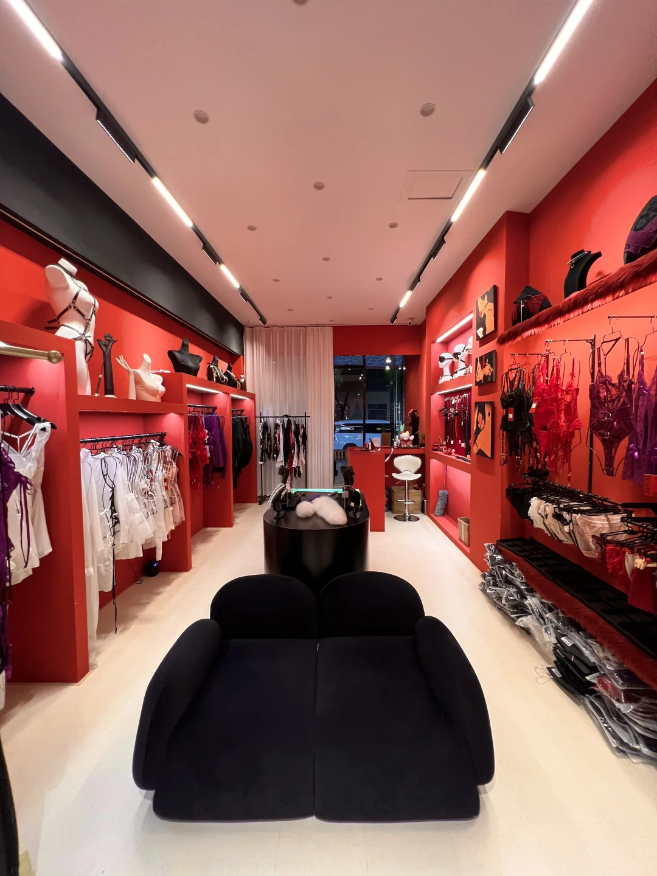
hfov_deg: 89.9
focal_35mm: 13
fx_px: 329
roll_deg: +1.1
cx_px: 328
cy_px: 438
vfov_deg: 106.2
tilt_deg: -3.4
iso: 250
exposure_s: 1/50
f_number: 1.8
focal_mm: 1.57
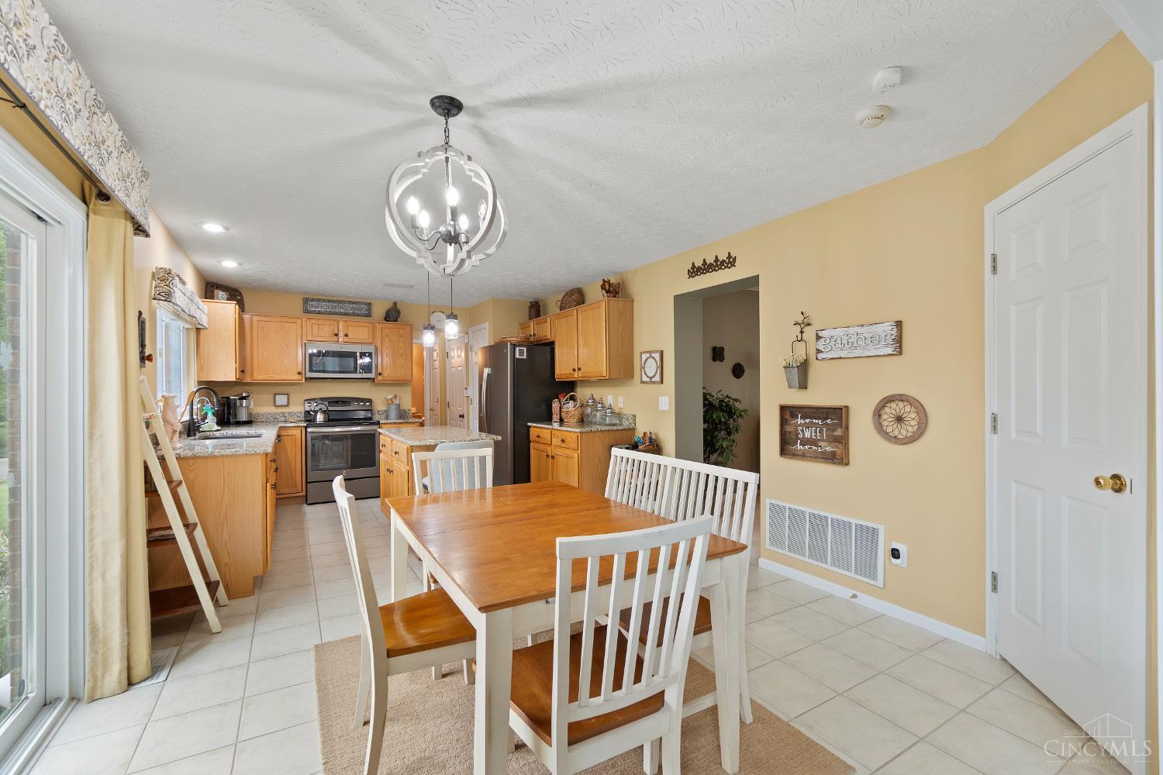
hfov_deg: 100.4
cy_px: 388
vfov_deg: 77.3
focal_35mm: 15
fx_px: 485
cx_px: 582
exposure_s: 1/4
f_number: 6.3
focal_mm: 10
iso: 400
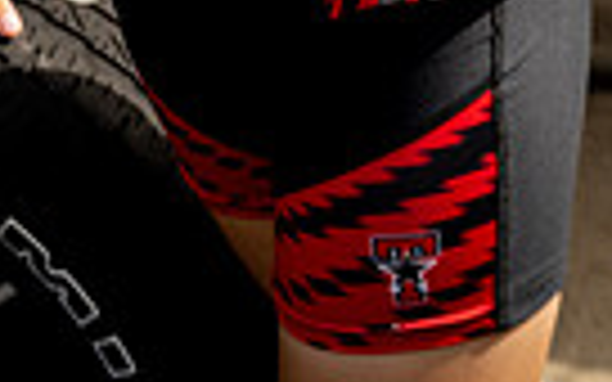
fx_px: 1918
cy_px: -620
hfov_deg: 18.0
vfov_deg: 9.7
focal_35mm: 115
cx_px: 122
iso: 100
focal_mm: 34
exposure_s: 1/250
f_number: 5.6
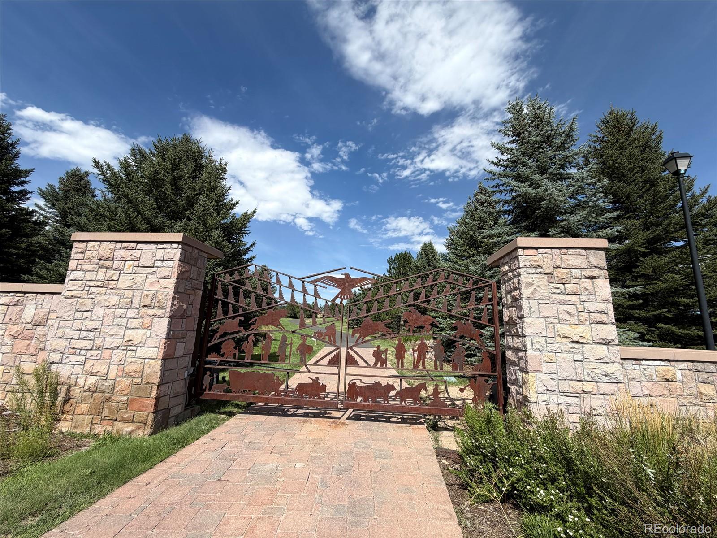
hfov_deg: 102.1
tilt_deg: +11.6
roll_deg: -2.4
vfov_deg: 85.7
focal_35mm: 14
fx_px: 290
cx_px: 358
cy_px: 269
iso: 20
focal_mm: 2.22
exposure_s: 1/853
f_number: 2.2
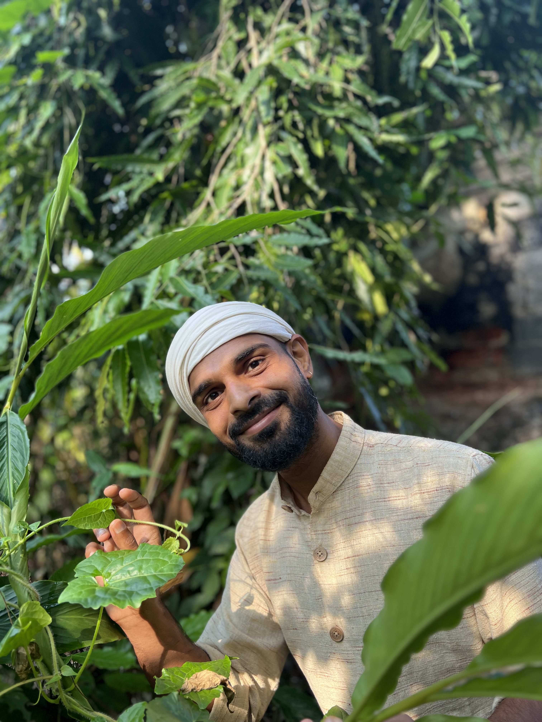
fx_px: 543
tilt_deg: +11.3
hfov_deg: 53.1
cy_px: 361
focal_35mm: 26
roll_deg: +0.3
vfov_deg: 67.3
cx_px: 271
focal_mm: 5.7
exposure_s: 1/170
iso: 40
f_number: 1.5
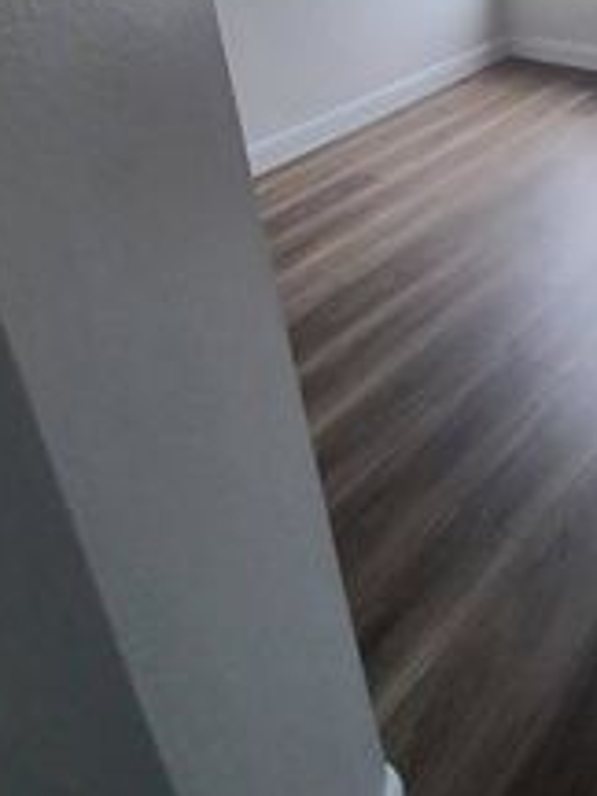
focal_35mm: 32
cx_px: 628
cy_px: 44
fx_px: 736
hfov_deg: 38.1
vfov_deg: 49.1
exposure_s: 1/120
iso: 64
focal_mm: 1.42
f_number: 2.2
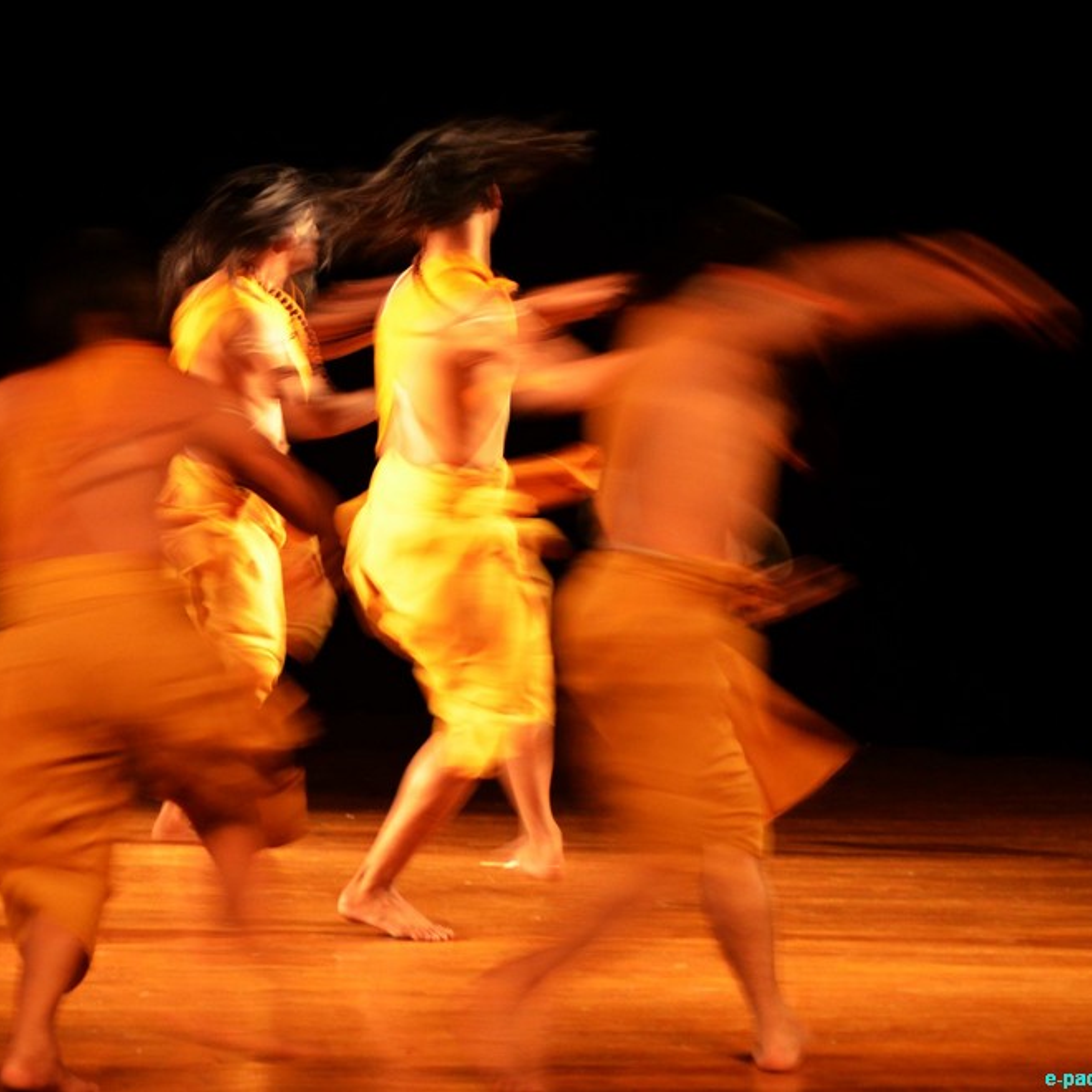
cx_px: 314
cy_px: 546
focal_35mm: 135
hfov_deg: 12.9
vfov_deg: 12.9
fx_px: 4818
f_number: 4
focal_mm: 70
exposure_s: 1/13
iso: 1600
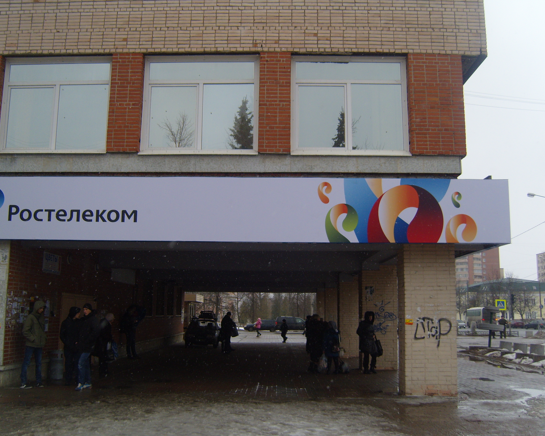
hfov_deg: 49.0
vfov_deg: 40.1
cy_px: 218
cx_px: 253
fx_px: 597
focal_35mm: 37
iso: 80
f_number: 2.8
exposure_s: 1/350
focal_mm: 7.4
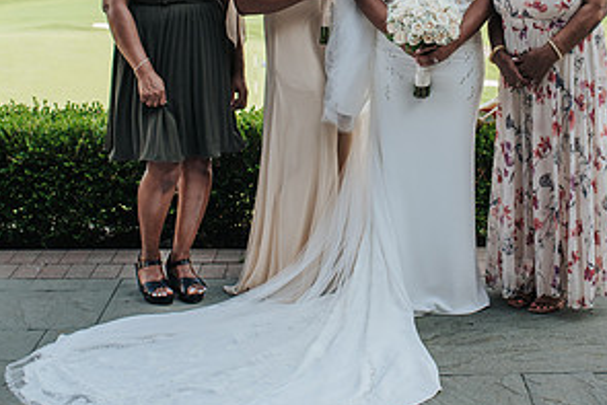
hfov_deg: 24.9
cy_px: 13
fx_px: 1366
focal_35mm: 81
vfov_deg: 16.6
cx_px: 408
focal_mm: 35
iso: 100
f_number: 3.5
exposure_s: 1/320
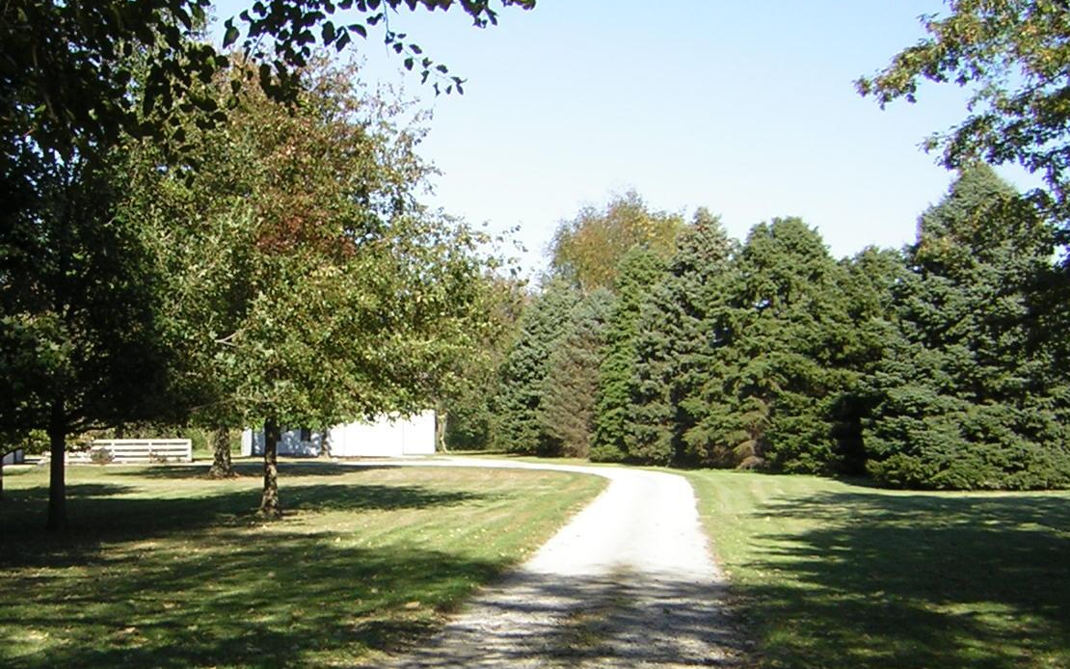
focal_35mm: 55
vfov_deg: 23.3
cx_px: 370
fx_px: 1604
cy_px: 494
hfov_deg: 36.6
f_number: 5.2
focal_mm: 4.7
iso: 50
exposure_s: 1/166
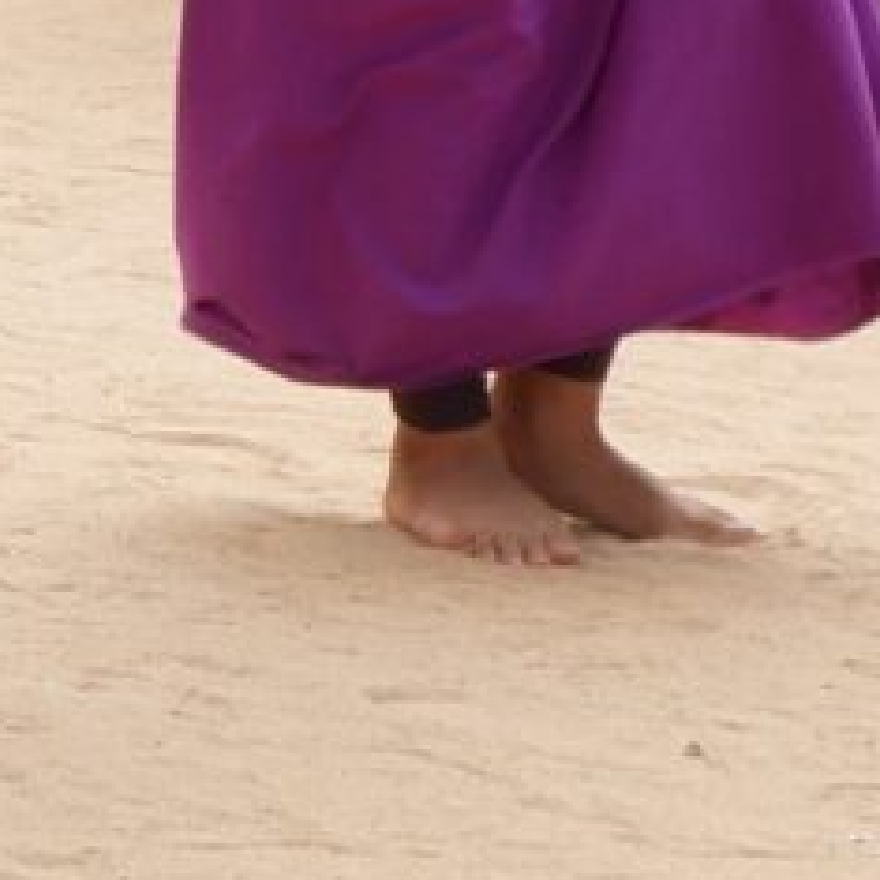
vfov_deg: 5.4
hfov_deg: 5.0
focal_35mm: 324
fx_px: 9319
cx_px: -2176
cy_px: -466
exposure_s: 1/125
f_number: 7.1
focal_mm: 23.5
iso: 200
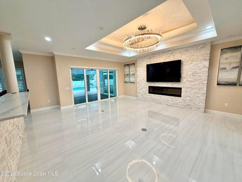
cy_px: 91
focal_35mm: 14
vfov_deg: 85.7
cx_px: 121
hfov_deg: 102.1
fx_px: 98
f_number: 2.2
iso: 160
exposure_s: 1/120
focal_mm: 2.22
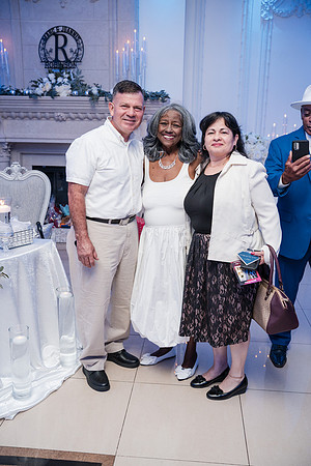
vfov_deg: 54.4
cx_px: 156
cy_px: 233
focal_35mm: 35
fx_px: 454
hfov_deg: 37.9
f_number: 4
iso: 3200
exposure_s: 1/250
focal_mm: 35
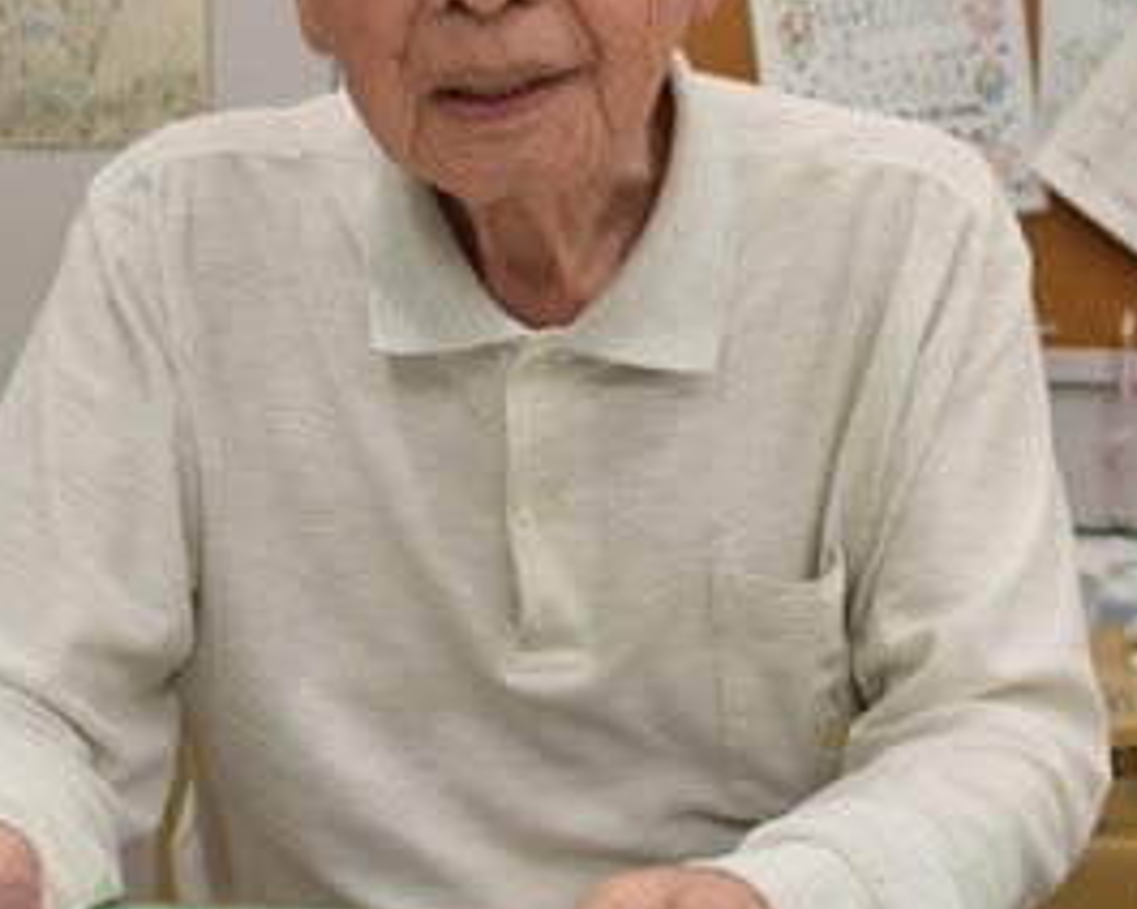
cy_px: 322
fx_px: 2423
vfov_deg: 21.2
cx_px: 521
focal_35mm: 72
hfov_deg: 26.4
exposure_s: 1/80
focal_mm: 22
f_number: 4.5
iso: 400
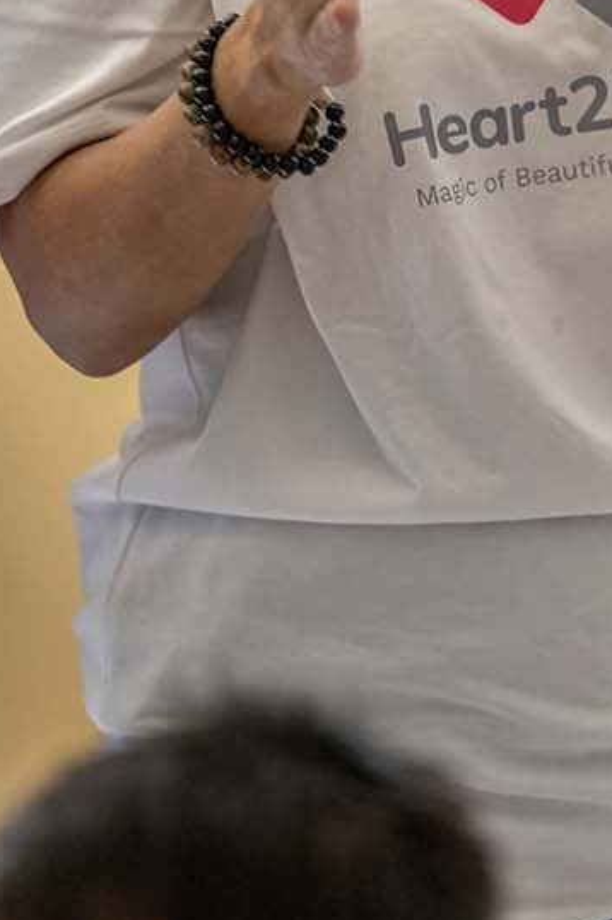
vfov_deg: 4.7
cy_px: -14
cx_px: 591
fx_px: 11285
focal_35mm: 442
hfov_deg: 3.1
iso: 3600
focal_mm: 165
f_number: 2.8
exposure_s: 1/400
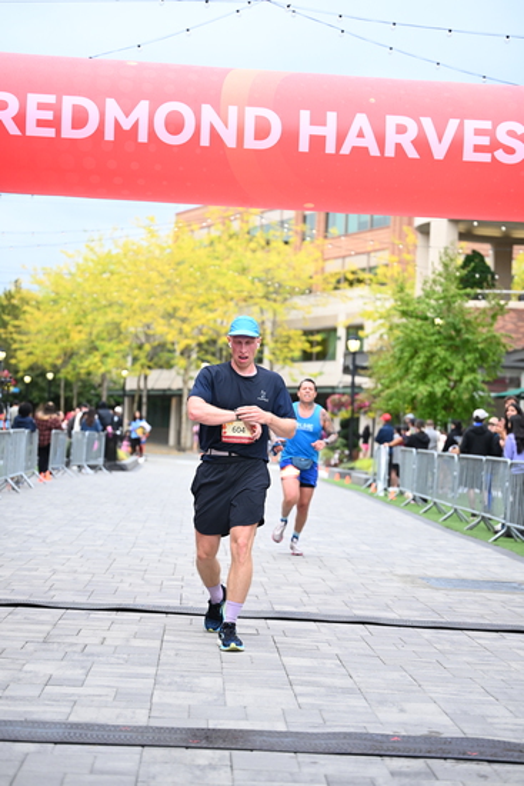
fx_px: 1527
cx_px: 262
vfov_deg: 28.8
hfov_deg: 19.5
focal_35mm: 70
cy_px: 393
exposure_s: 1/2000
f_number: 2.8
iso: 1000
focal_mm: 70
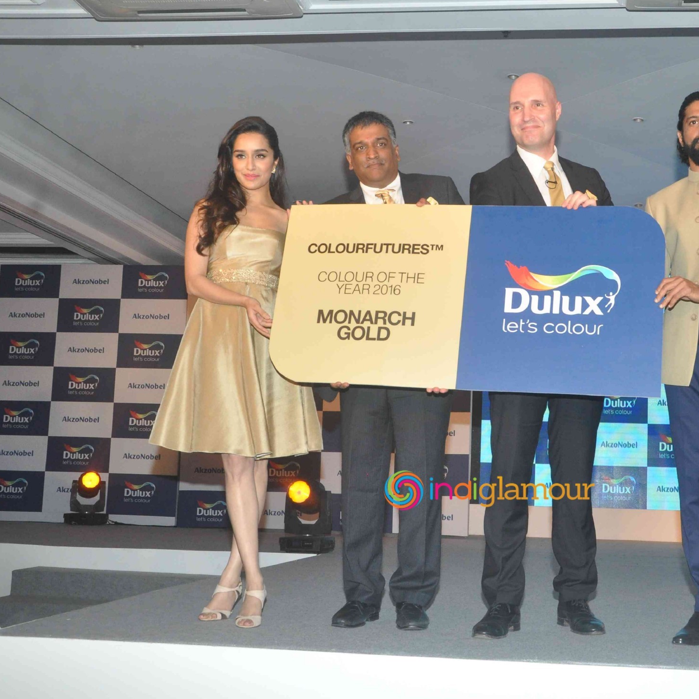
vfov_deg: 36.1
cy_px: 348
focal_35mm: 47
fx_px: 1074
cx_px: 489
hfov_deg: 35.6
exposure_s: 1/200
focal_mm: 24
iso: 1250
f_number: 11
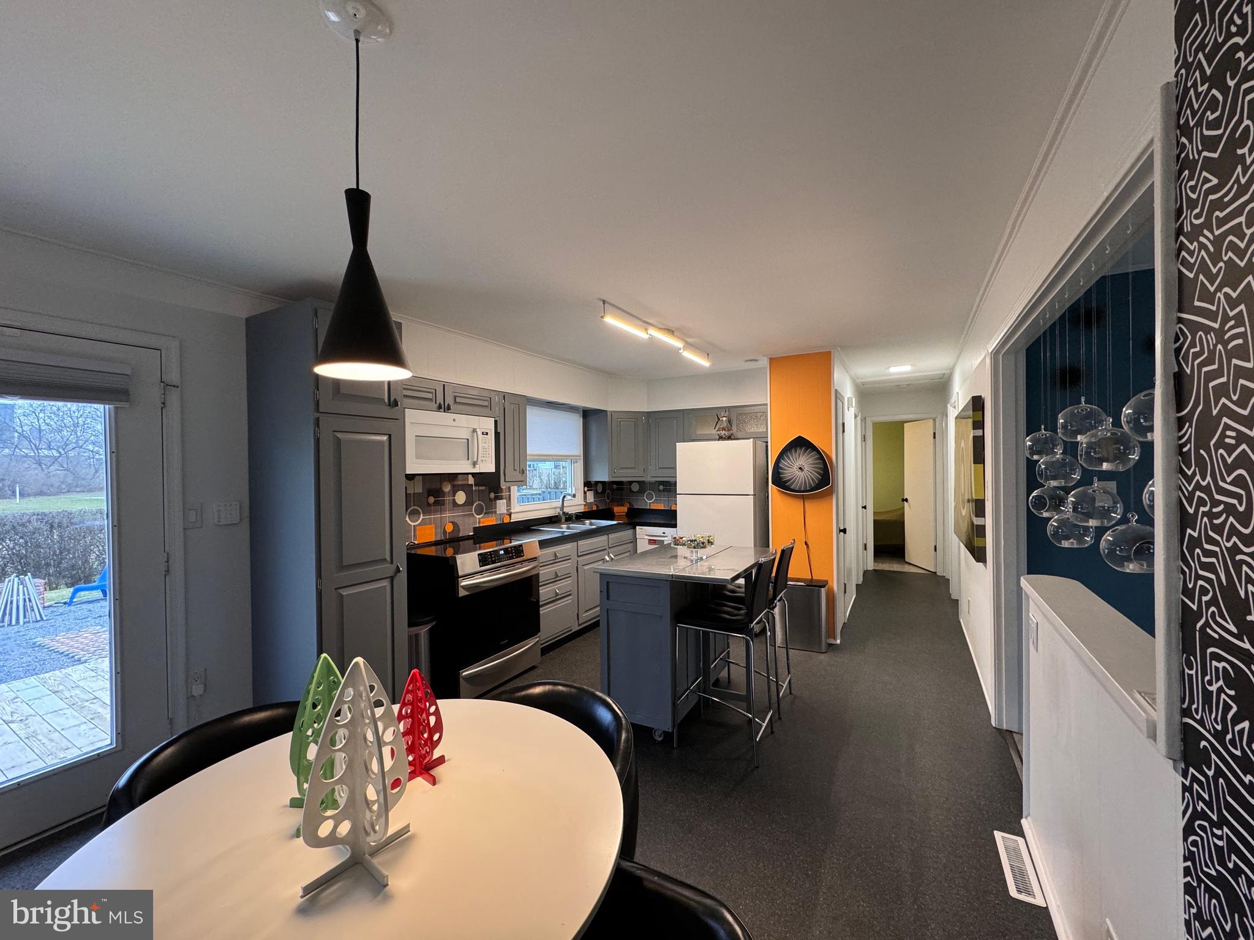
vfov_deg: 85.7
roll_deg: +0.7
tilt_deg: -0.7
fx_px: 507
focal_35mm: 14
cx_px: 627
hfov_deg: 102.1
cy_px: 470
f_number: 2.2
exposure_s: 1/60
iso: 200
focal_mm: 2.22
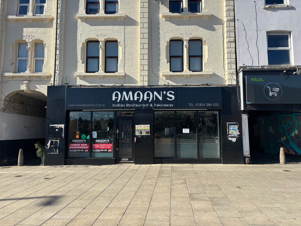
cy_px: 113
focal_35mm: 26
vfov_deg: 53.1
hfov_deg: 67.3
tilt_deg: +3.7
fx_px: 226
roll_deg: -0.6
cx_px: 150
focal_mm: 5.96
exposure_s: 1/2710
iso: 50
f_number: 1.6
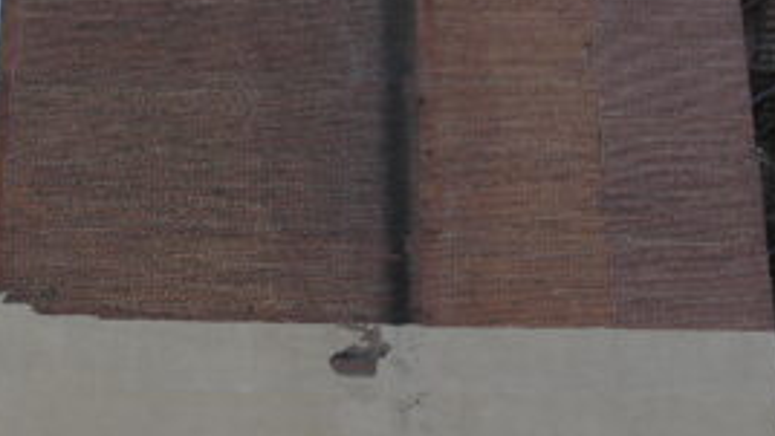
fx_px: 1850
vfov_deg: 13.4
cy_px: 300
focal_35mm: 90
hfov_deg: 23.5
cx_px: 257
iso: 100
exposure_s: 1/250
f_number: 5.6
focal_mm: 20
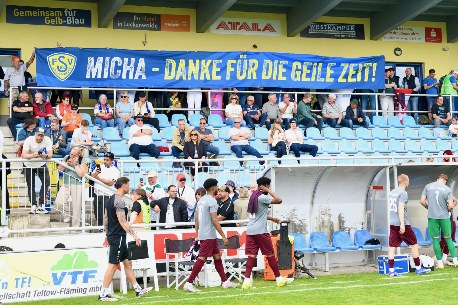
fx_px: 611
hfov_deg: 41.1
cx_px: 229
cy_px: 152
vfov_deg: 28.1
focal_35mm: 48
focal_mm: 48
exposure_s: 1/1600
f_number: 2.8
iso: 450
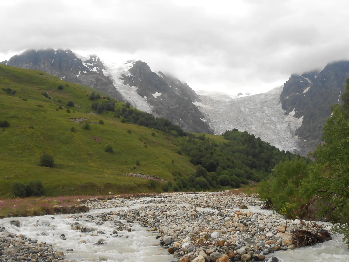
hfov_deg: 49.0
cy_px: 131
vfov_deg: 37.7
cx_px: 174
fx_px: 383
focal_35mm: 38
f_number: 4.2
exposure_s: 1/250
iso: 160
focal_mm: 6.8
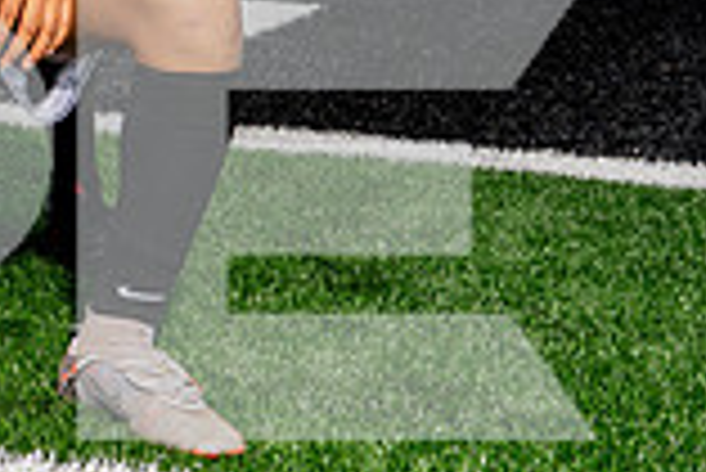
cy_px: -351
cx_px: -553
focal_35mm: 130
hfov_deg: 14.0
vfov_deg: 10.0
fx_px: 2552
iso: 160
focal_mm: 33
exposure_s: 1/250
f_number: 9
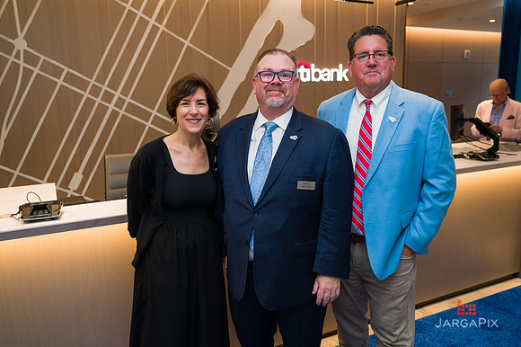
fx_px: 433
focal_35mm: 30
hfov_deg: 62.0
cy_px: 174
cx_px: 260
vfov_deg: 43.6
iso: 400
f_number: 3.5
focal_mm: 28.5
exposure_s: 1/200
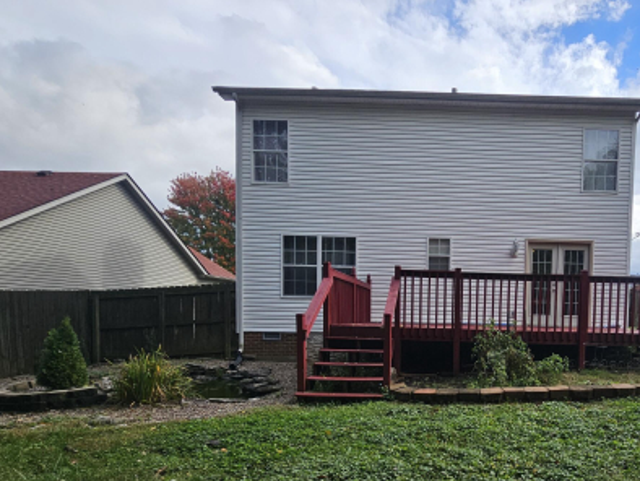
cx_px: 461
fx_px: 407
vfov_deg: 59.1
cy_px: 336
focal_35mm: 22
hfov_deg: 72.3
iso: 50
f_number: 2.2
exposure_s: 1/2259
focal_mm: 2.2
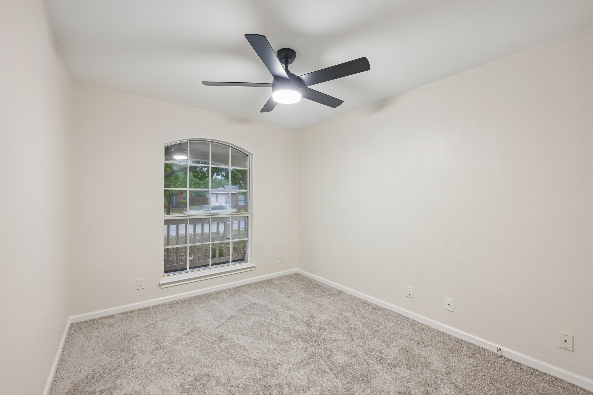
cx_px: 296
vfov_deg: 77.3
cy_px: 198
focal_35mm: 15
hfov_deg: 100.4
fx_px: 247
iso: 400
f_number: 6.7
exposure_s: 1/15
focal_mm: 15
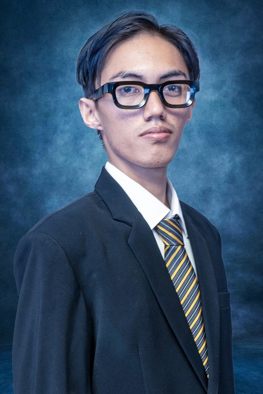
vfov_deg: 35.9
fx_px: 608
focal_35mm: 56
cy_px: 197
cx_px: 132
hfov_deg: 24.4
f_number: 2.8
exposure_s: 1/125
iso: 200
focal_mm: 37
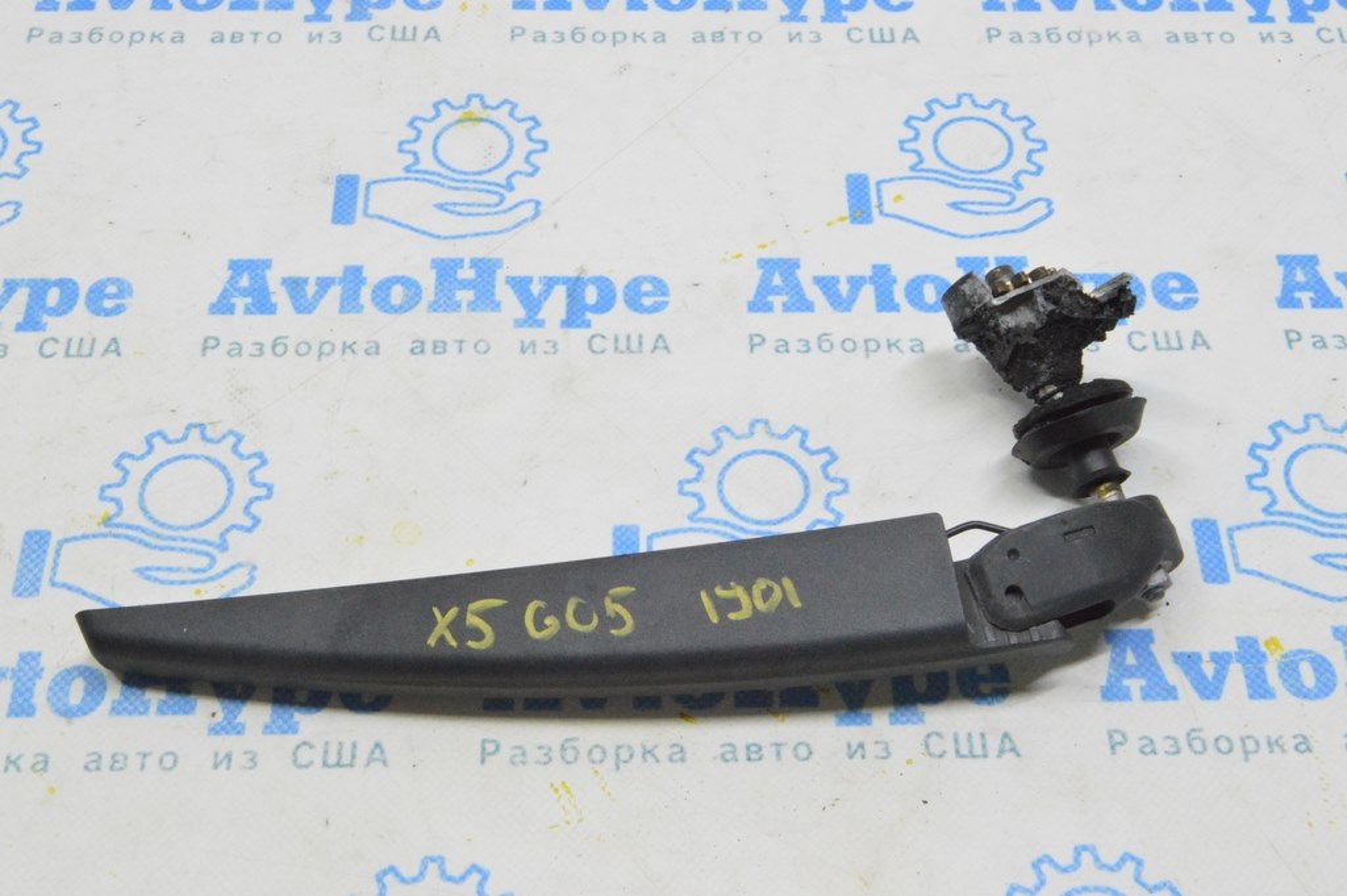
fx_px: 1907
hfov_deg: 38.9
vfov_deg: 26.4
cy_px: 448
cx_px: 674
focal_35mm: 51
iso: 6400
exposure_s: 1/20
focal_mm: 34
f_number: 20
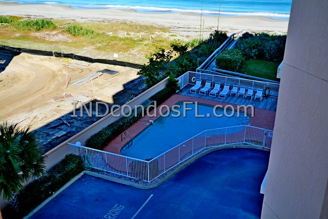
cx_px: 164
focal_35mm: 36
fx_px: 328
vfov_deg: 36.9
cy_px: 110
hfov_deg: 53.1
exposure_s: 1/160
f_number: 6.3
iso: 100
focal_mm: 24
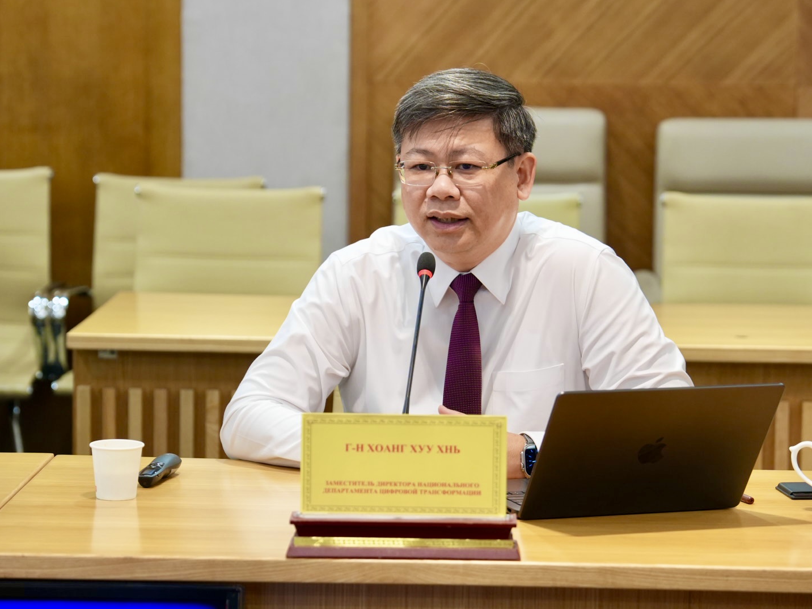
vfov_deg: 13.0
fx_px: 2674
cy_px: 304
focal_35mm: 114
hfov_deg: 17.3
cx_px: 428
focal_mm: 70
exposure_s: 1/100
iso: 1000
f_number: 2.8
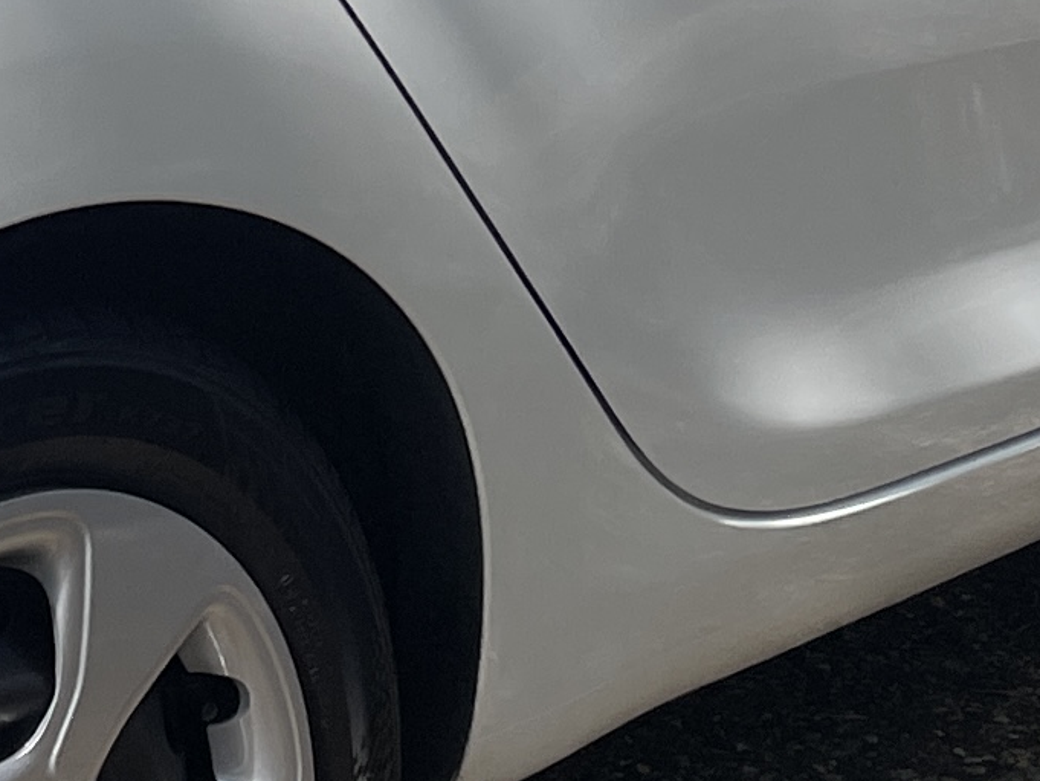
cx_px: 273
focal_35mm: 154
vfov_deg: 9.4
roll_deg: +1.2
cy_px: -335
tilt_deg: -9.3
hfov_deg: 12.8
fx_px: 4628
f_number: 1.6
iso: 32
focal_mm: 4.2
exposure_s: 1/1416
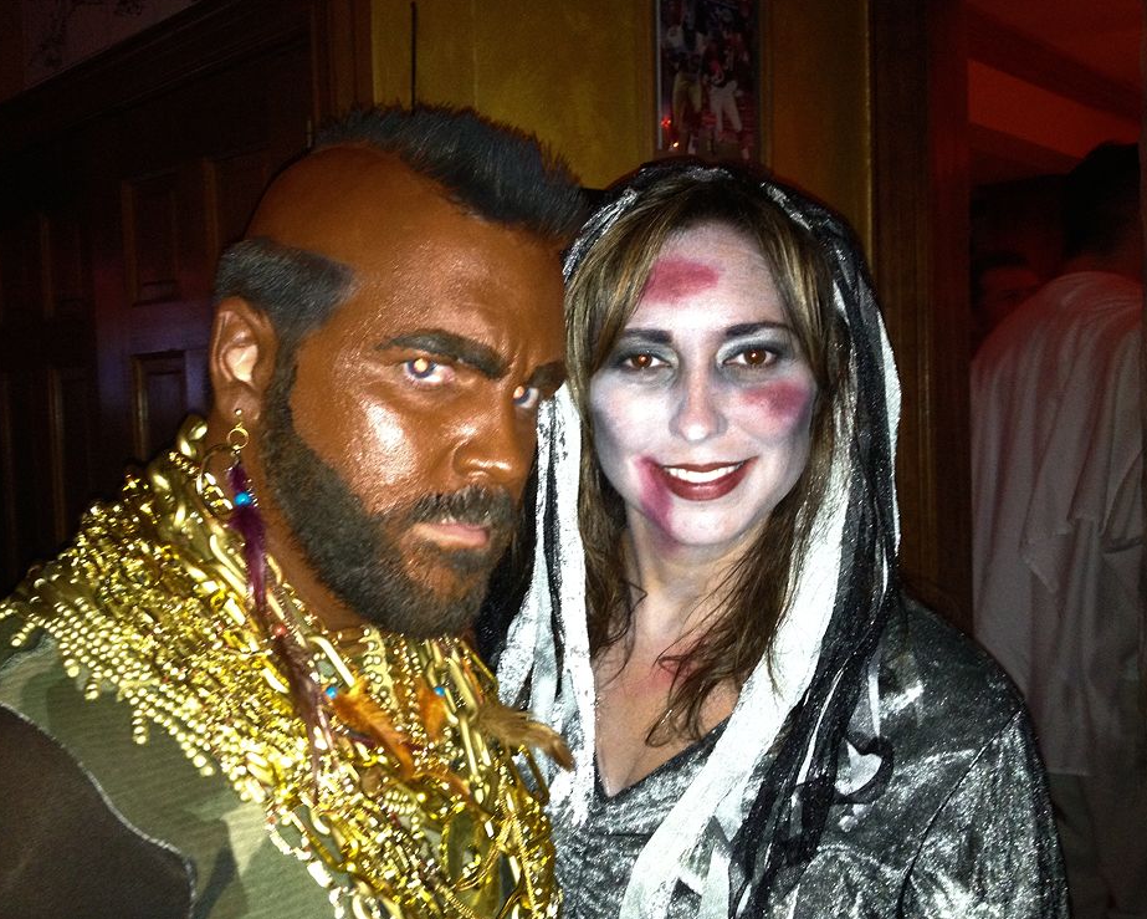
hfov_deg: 49.0
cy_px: 458
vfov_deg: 40.2
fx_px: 1256
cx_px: 544
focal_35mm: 37
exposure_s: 1/16
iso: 250
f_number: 2.4
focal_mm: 4.28
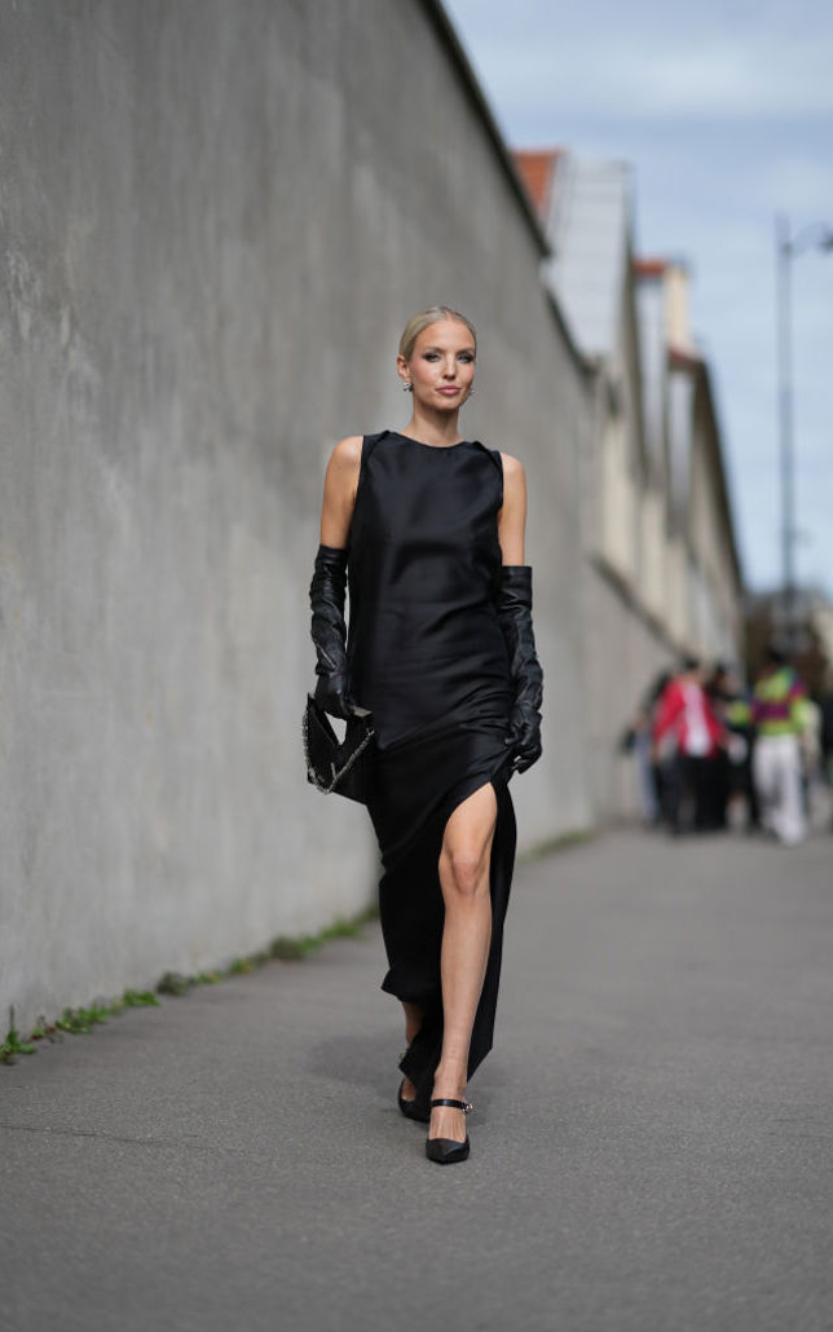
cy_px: 667
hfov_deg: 15.0
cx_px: 406
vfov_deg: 23.8
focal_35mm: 87
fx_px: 3159
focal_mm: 85
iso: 100
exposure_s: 1/6400
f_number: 1.4
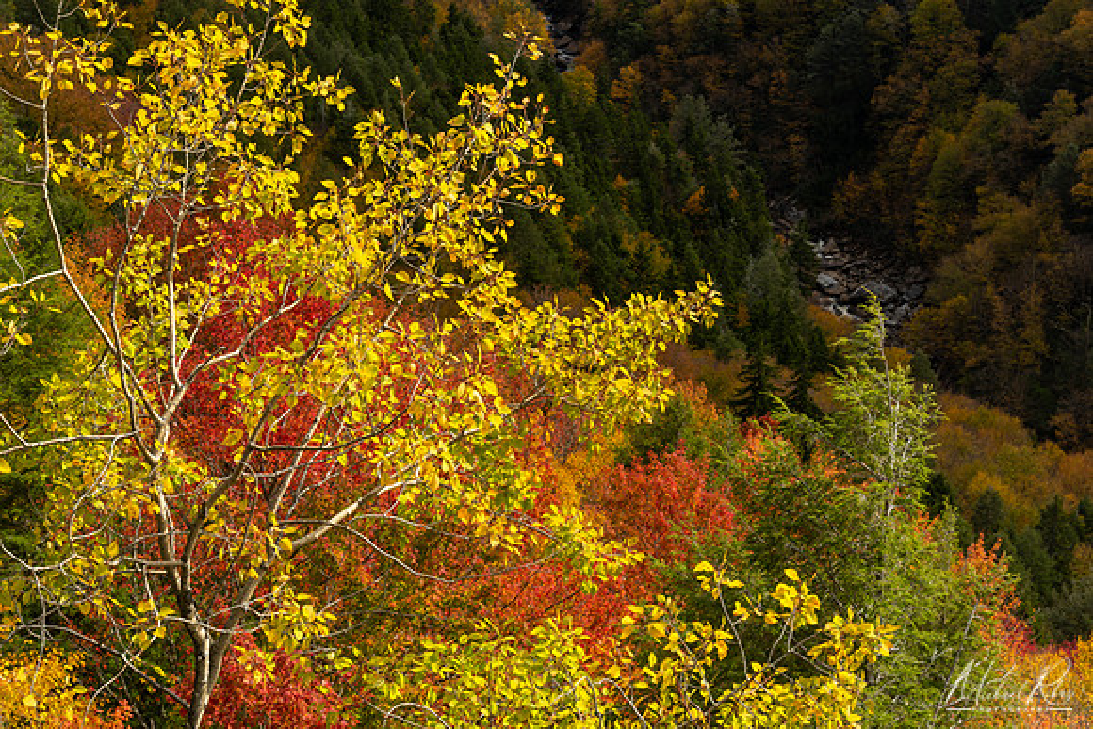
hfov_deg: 32.4
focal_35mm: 62
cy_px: 364
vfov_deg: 21.9
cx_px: 546
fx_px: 1883
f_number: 13
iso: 100
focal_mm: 62
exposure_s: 1/30
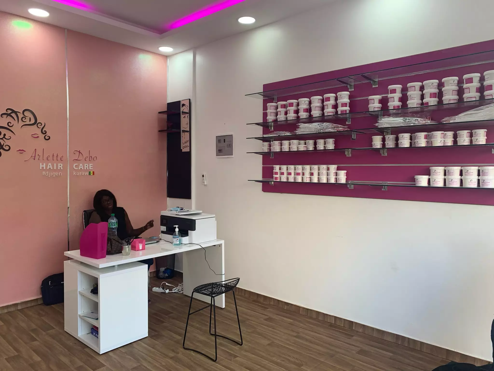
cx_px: 247
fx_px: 371
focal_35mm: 26
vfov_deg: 53.1
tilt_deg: -1.9
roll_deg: -0.3
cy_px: 186
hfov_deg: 67.3
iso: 80
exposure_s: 1/100
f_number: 1.8
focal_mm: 4.25
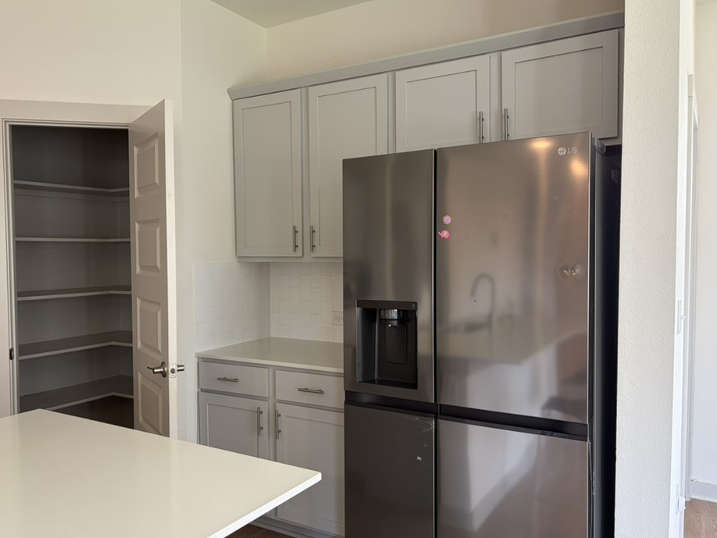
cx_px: 328
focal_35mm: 29
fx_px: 601
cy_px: 276
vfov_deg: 48.2
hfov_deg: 61.6
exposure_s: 1/60
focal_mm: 5.96
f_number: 1.6
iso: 100
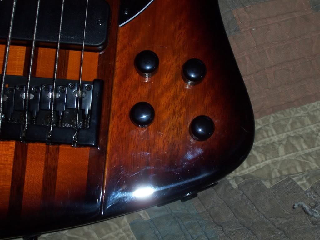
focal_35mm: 71
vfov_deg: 20.7
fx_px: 656
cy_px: 120
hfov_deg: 27.4
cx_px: 160
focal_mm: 10.8
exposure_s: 1/90
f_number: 4
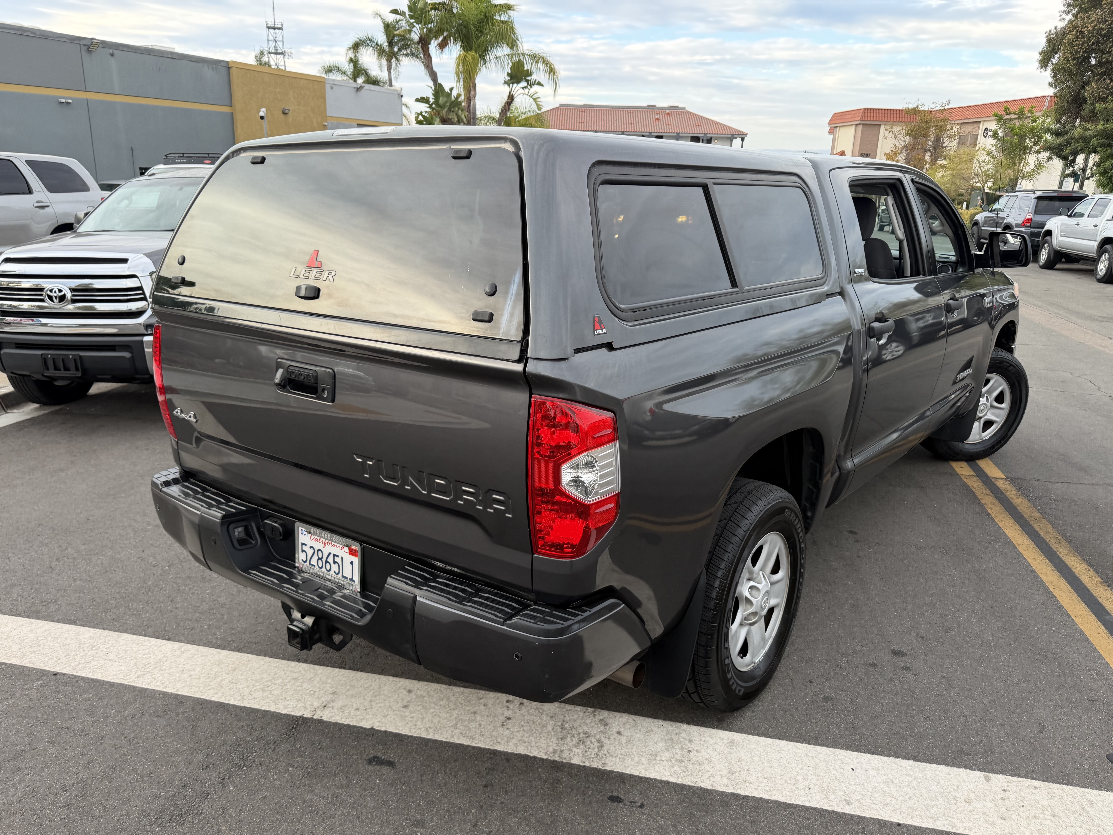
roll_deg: -1.5
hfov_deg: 67.3
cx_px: 547
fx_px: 836
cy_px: 450
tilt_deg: -16.1
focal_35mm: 26
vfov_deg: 53.0
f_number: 1.78
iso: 64
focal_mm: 6.76
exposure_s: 1/210
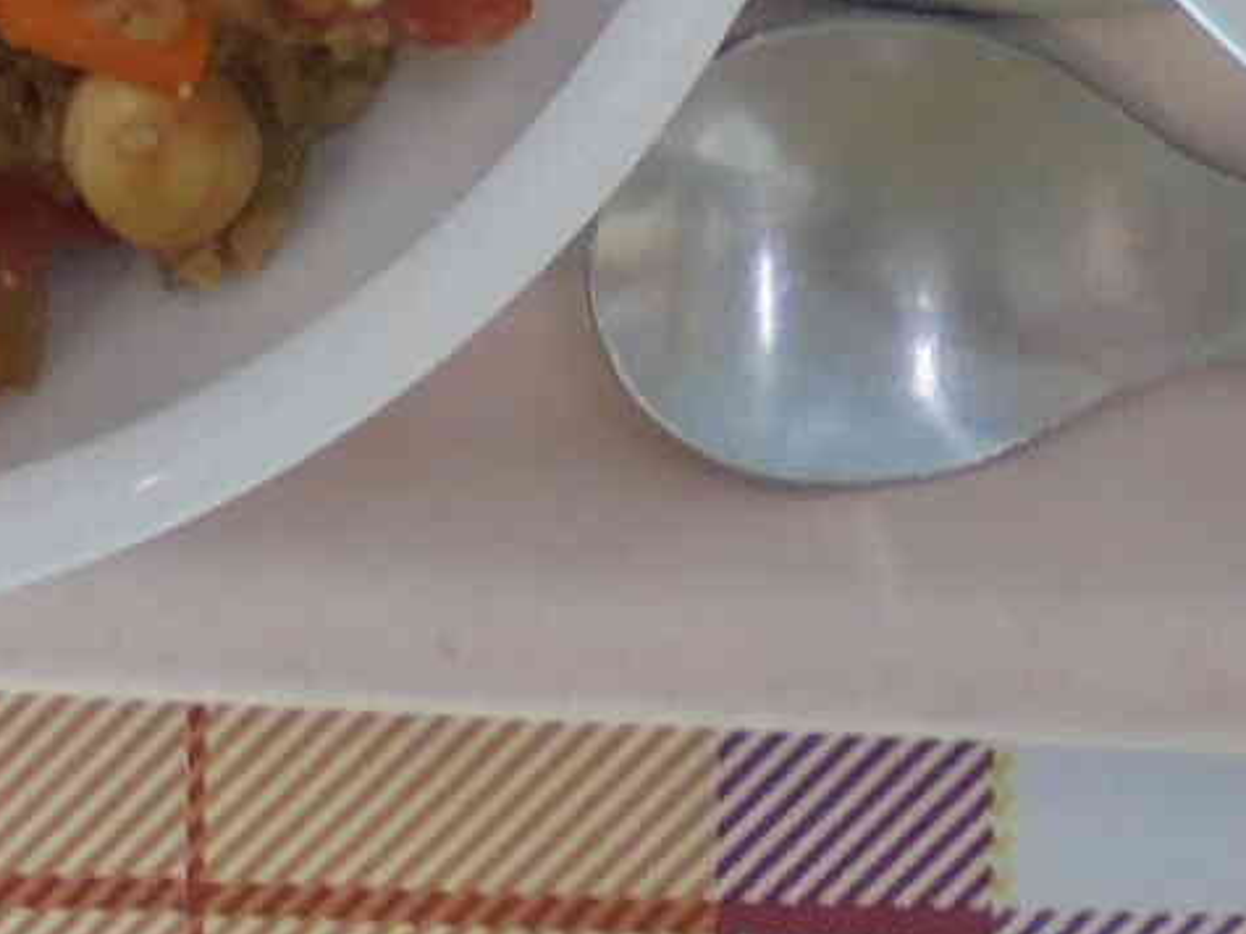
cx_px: 724
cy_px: -1566
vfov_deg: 9.0
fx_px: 5110
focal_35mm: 142
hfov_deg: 13.9
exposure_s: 1/40
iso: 100
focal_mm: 4.6
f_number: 3.5
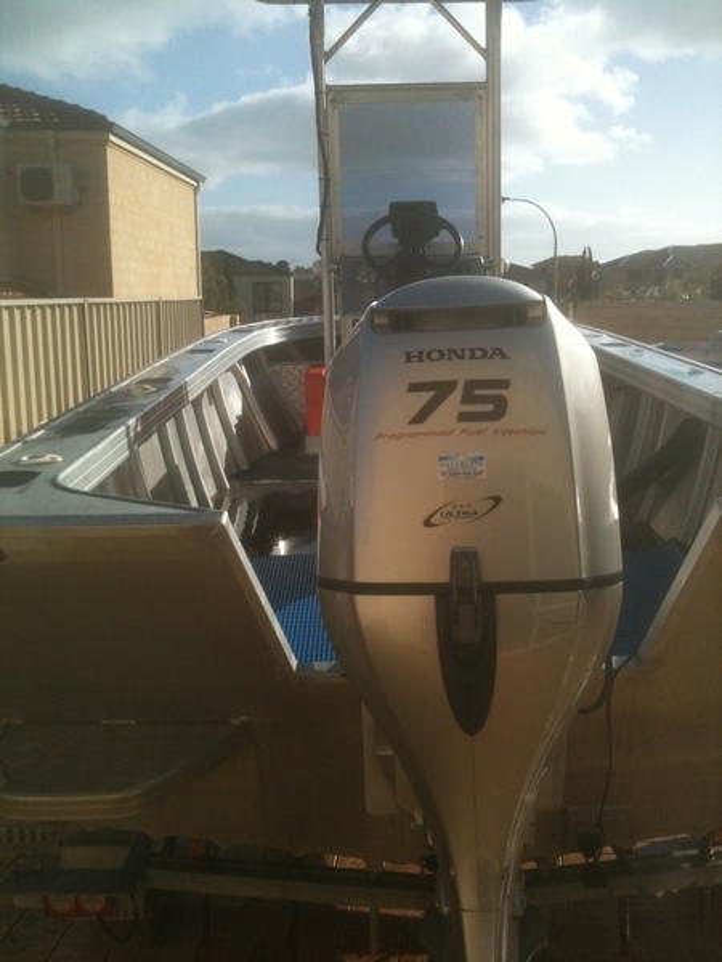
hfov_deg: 40.7
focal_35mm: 35
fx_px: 973
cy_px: 481
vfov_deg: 52.6
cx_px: 361
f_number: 2.8
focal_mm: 3.85
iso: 64
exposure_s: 1/1735
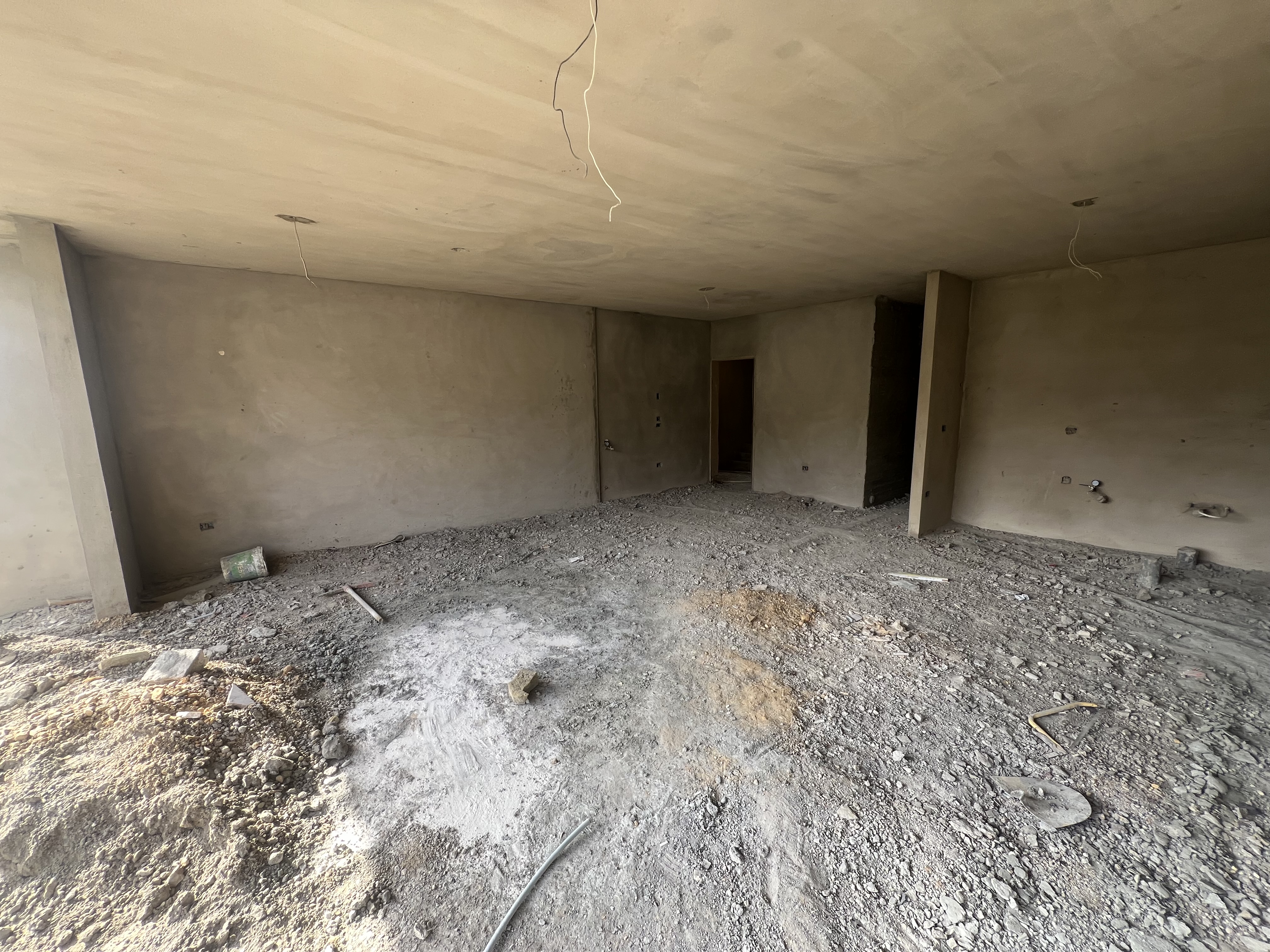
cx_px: 635
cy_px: 476
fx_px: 477
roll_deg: +0.6
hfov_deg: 106.2
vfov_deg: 89.9
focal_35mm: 13
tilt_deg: -9.4
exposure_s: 1/99
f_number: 1.8
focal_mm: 1.57
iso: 40
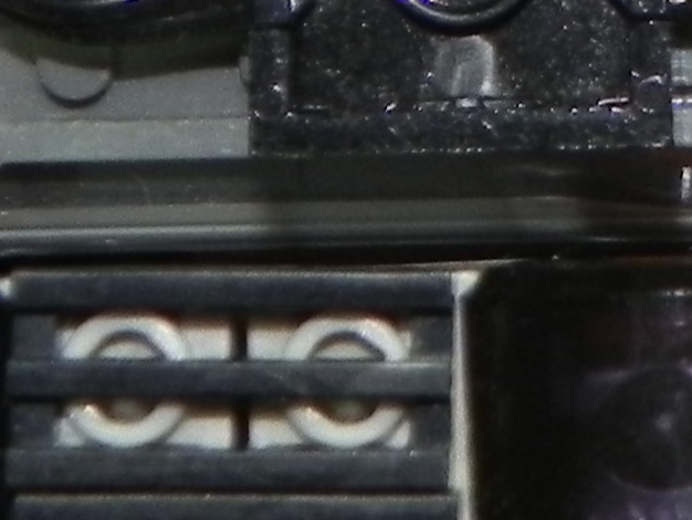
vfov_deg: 5.4
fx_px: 5360
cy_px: -718
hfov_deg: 7.3
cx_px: 1038
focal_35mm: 268
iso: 200
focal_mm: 8.2
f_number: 3.2
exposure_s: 1/30
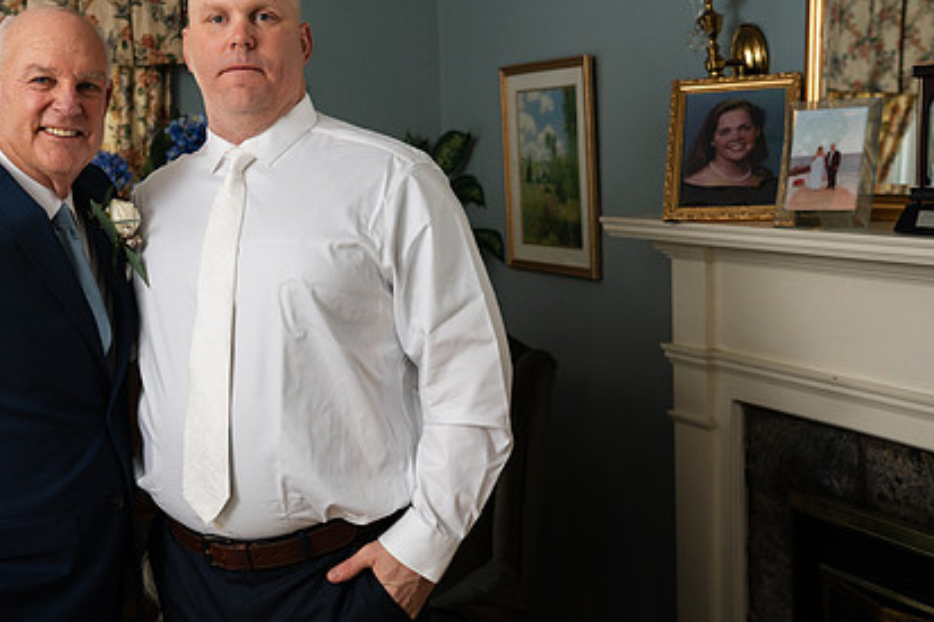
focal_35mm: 52
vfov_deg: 25.9
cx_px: 283
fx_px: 1349
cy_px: 254
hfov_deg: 37.6
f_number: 4
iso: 800
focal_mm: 37
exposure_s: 1/200
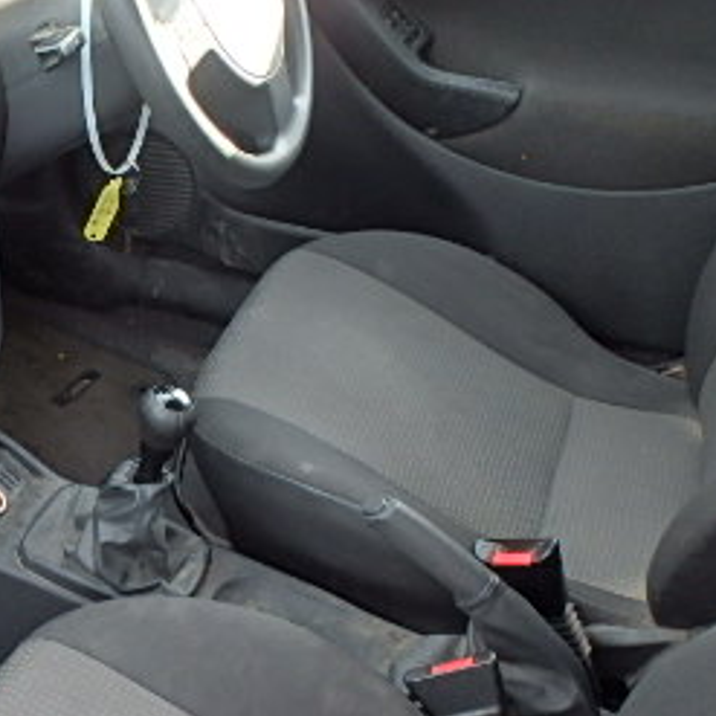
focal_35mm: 48
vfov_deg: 35.0
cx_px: 58
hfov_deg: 33.3
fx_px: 1123
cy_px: 484
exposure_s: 1/60
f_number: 3.5
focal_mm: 3.7
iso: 125
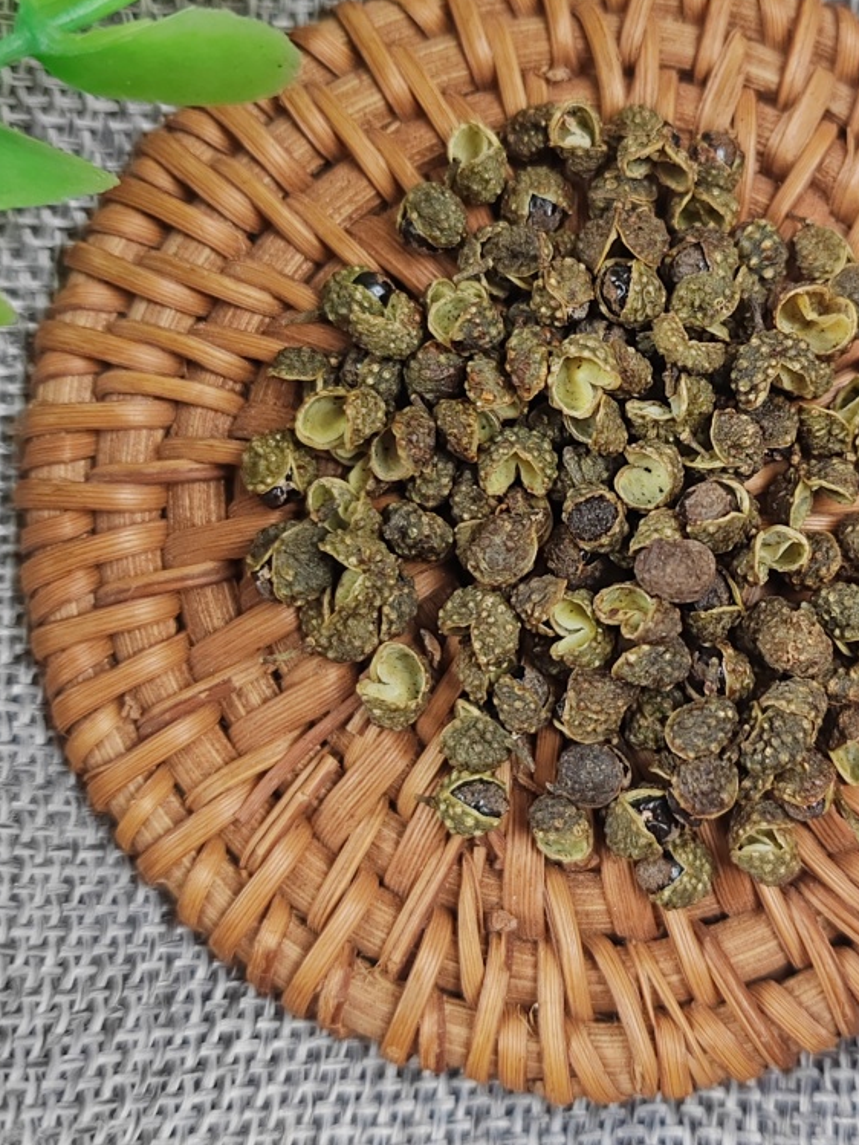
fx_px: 1555
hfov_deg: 30.5
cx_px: 607
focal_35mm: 47
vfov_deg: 40.4
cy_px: 524
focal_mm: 6.14
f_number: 1.8
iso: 1250
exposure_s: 1/100
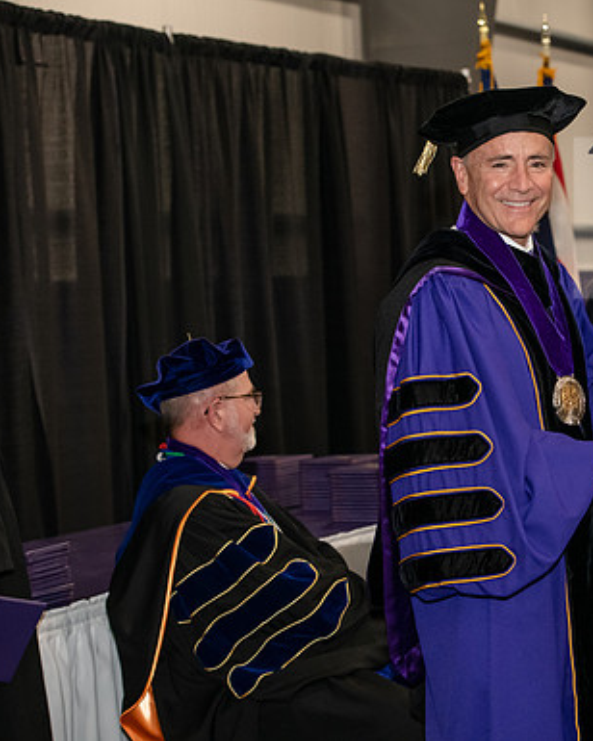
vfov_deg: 19.4
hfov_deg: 15.4
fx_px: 2172
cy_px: 370
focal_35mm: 99
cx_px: 516
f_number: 5
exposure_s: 1/200
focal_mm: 70
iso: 2500
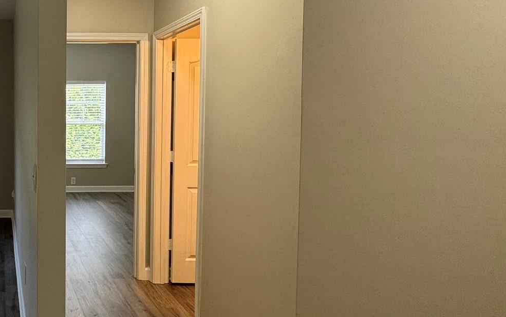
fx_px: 428
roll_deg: +0.1
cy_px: 131
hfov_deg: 50.3
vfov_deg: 40.5
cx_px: 7
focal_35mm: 31
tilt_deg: -2.4
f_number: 2.2
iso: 125
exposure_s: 1/120
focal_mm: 2.22
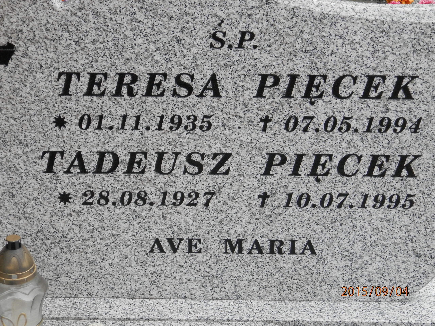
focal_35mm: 68
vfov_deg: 21.6
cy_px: 163
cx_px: 218
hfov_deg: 28.6
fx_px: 855
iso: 200
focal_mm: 12.2
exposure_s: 1/125
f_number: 4
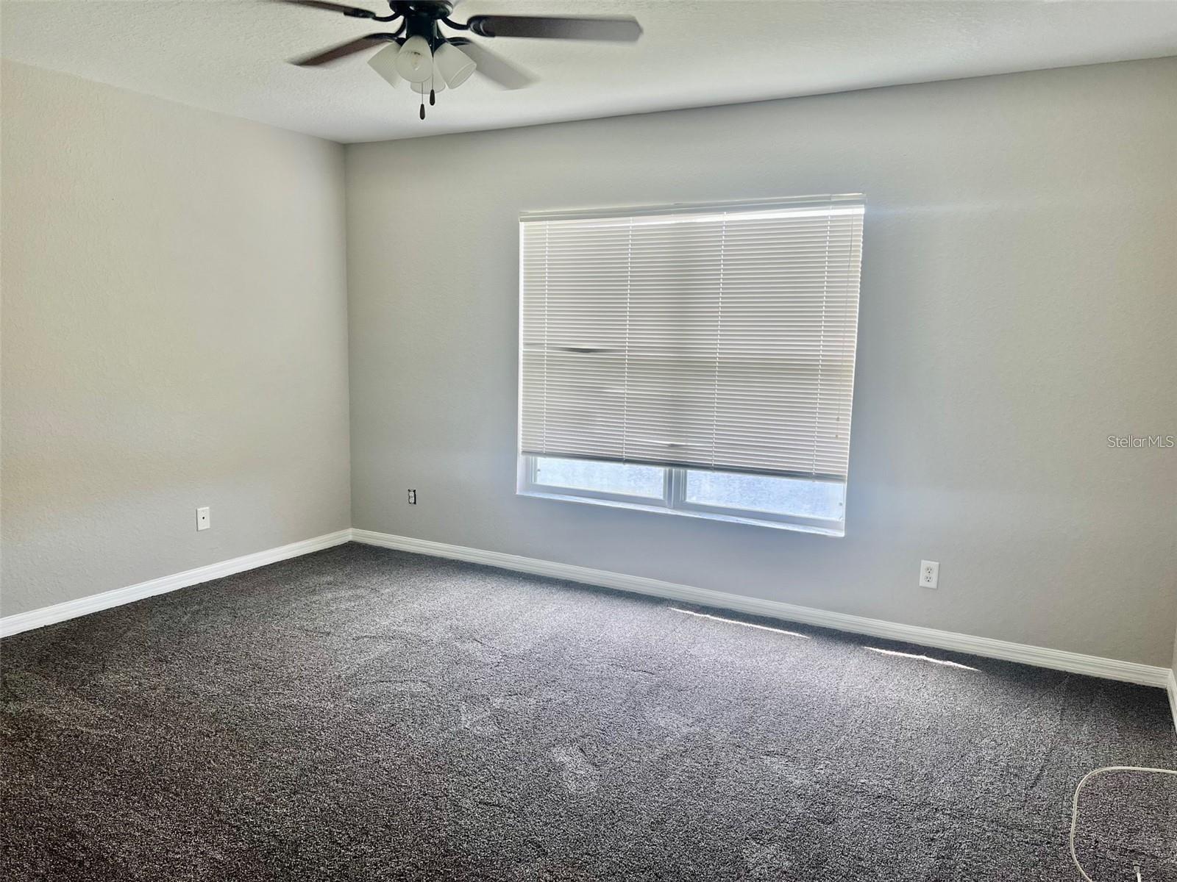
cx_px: 588
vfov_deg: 53.1
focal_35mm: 26
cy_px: 441
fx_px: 884
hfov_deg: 67.3
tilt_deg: -7.1
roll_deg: -1.0
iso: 64
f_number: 1.5
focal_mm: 5.7
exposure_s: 1/155
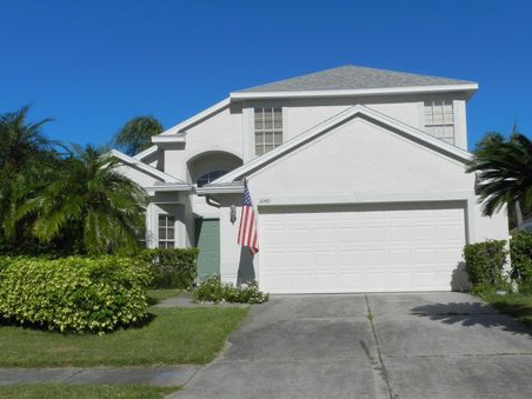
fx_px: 645
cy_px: 214
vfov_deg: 34.3
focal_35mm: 42
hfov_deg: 44.7
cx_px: 291
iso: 160
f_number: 7.1
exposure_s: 1/1000
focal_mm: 6.7
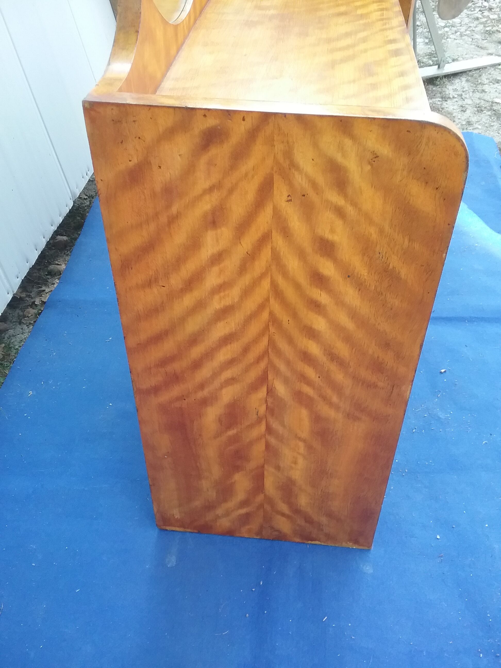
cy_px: 334
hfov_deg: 45.4
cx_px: 250
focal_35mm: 31
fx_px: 598
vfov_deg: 58.4
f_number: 2.2
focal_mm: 3.3
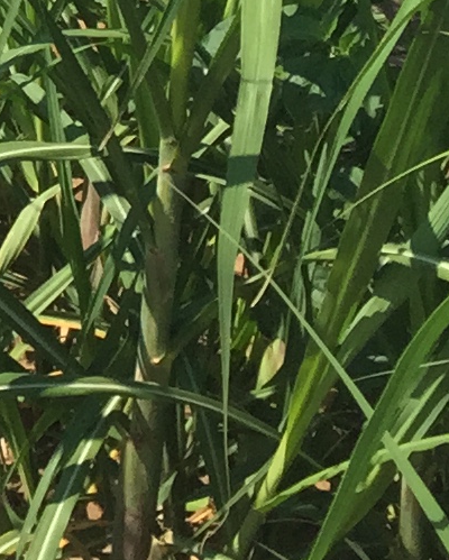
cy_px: -422
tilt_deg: -18.4
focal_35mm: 185
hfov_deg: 7.4
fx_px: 3069
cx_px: -858
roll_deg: -1.4
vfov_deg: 9.9
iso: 32
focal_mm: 4.15
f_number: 2.2
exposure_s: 1/1647
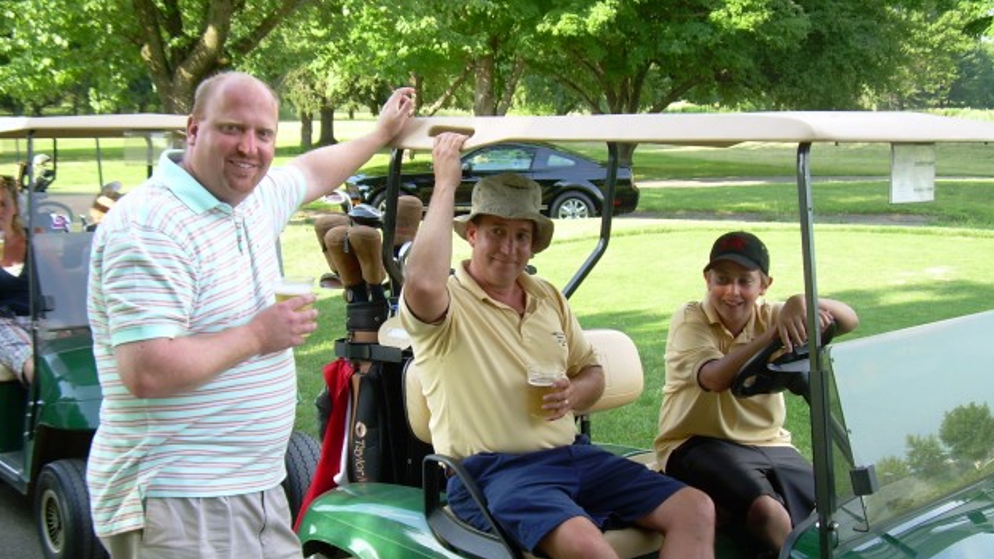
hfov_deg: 42.1
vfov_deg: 24.4
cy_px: 329
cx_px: 492
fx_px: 1291
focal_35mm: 49
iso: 50
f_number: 2.9
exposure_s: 1/115
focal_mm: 7.2
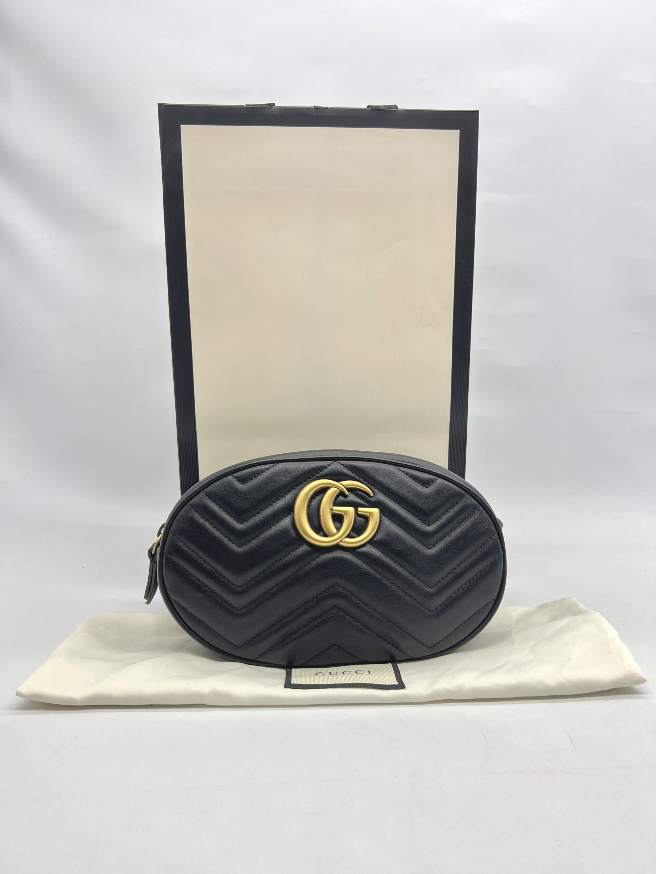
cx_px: 328
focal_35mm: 26
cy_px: 437
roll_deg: +0.2
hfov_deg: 53.1
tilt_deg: -6.0
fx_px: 657
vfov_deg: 67.3
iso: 32
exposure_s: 1/100
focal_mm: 5.7
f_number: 1.5
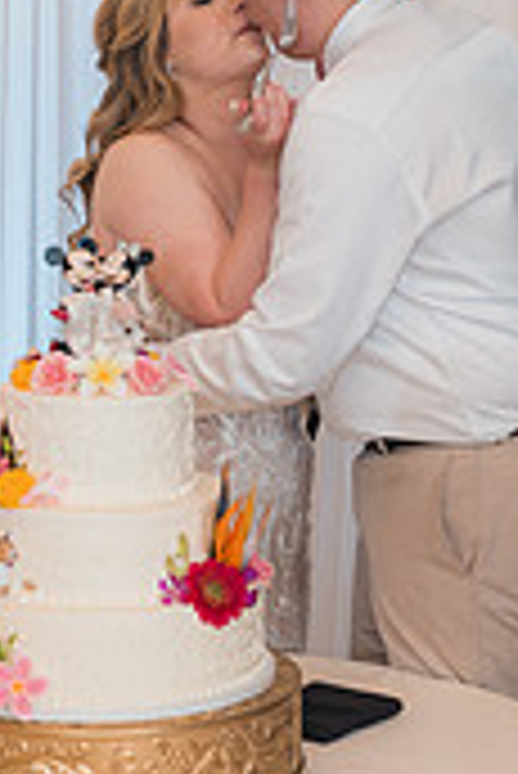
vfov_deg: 15.5
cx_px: 306
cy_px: 158
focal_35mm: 131
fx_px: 2822
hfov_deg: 10.5
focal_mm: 50
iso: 800
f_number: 2.8
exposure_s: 1/250
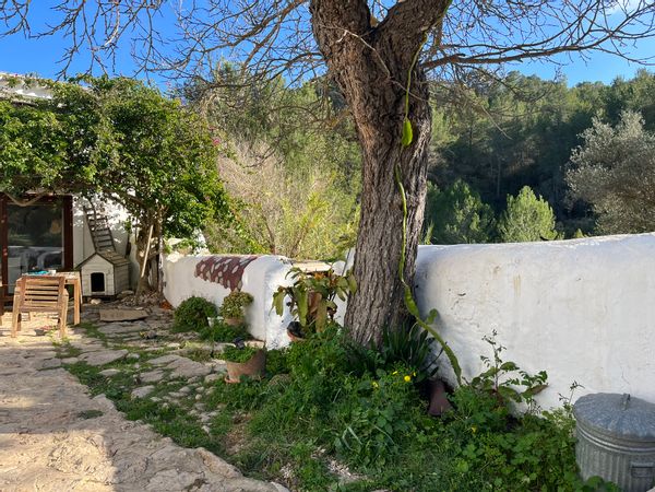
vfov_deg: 53.1
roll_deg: +0.4
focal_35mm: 26
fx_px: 492
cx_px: 328
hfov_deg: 67.3
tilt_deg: -0.3
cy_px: 246
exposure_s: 1/928
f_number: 1.6
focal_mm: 5.1
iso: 50
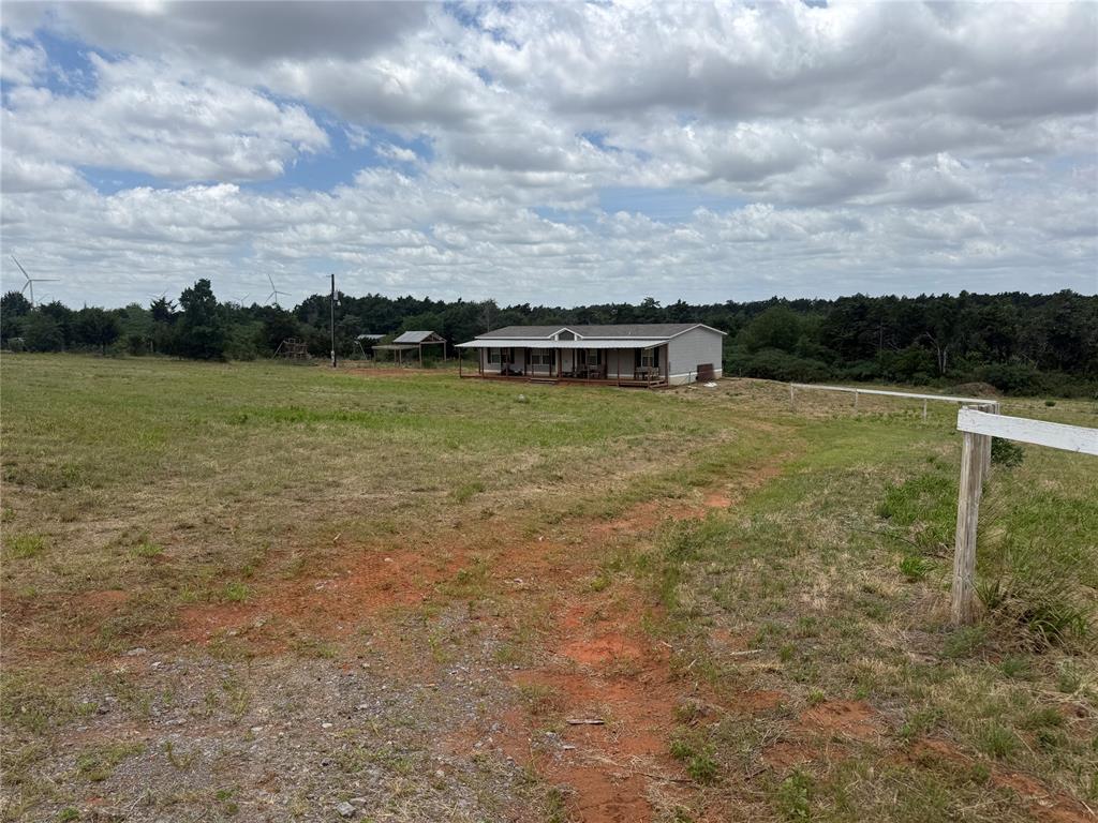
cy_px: 412
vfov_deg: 56.8
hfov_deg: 71.6
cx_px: 549
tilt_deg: -6.6
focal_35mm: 24
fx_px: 761
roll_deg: +0.6
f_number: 1.78
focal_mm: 6.76
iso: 80
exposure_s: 1/7353
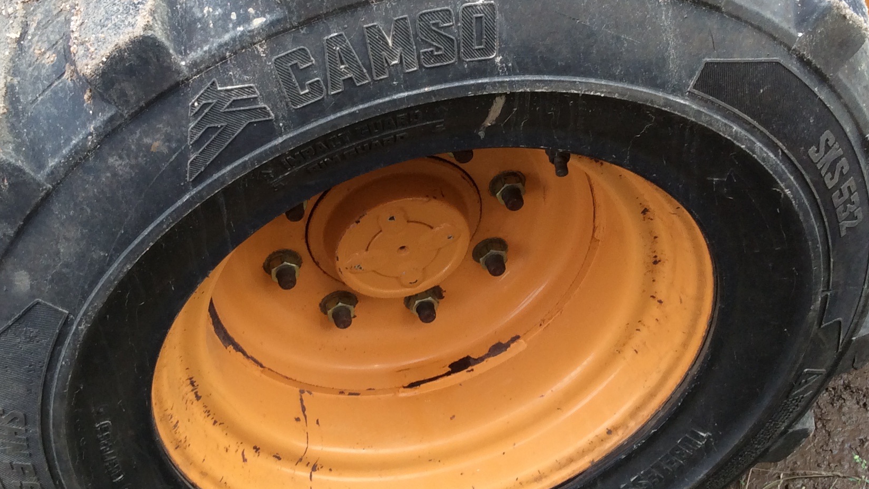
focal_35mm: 55
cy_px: 174
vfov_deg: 21.8
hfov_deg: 37.7
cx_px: 363
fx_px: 1267
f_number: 2.4
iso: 32
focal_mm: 3.3
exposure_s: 1/120
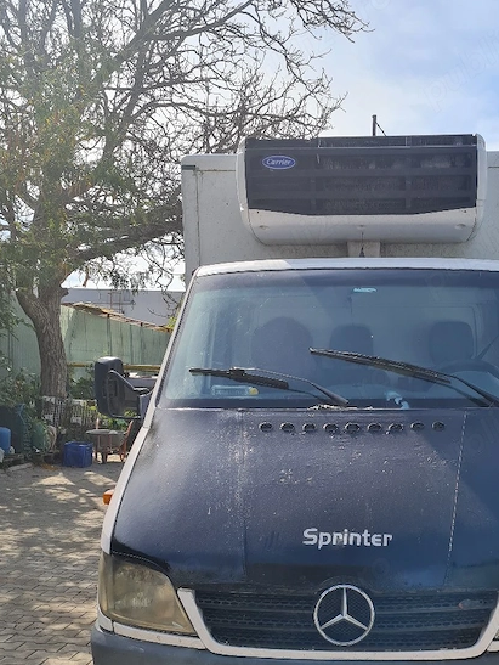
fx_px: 730
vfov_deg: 48.0
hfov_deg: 37.0
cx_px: 361
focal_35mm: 38
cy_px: 453
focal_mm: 5.4
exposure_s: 1/2500
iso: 50
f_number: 1.8
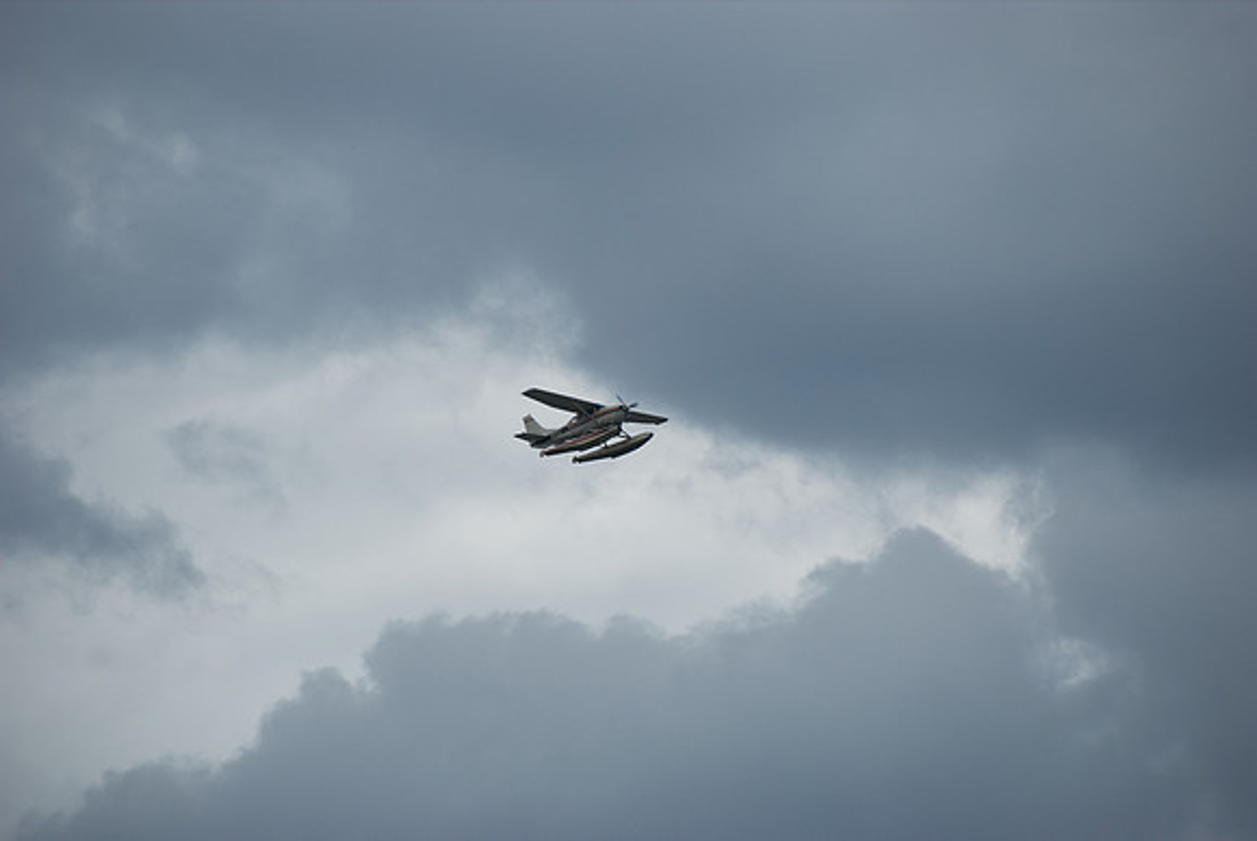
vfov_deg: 4.6
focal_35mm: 300
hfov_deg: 6.9
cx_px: 628
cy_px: 420
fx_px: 10485
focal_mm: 200
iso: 200
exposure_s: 1/1000
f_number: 5.6
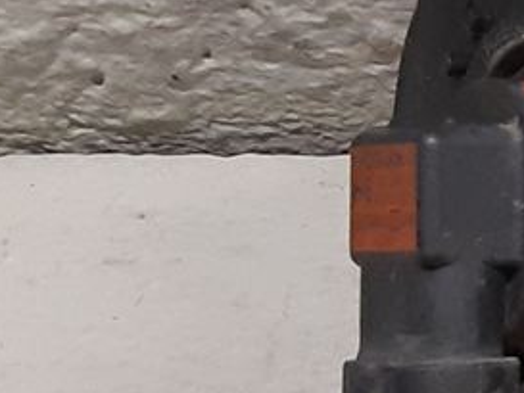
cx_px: 1587
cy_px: -15
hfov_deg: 8.5
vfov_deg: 7.6
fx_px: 2953
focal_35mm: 195
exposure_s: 1/50
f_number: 1.7
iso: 160
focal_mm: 3.93
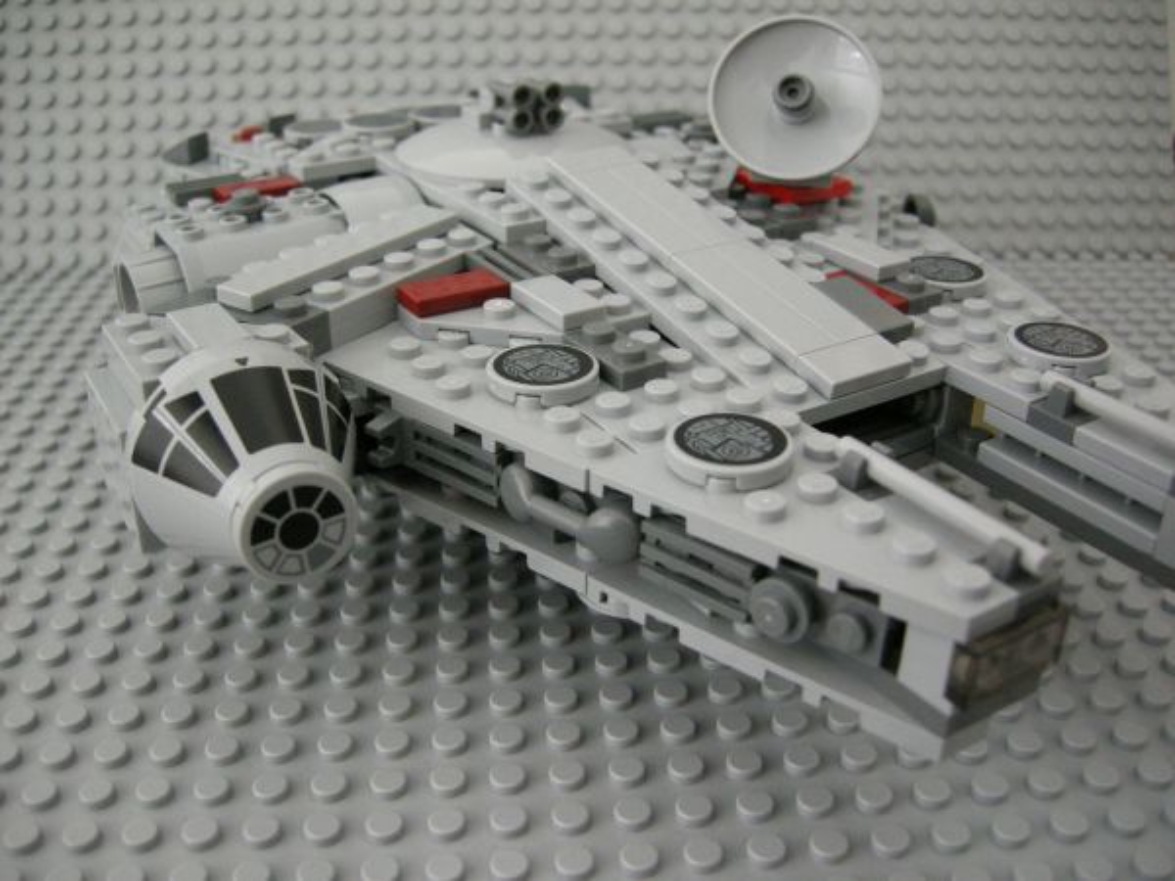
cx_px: 588
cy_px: 440
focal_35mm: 36
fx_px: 1222
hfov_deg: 51.4
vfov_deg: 39.7
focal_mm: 7.5
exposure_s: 1/60
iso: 346
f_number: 2.7
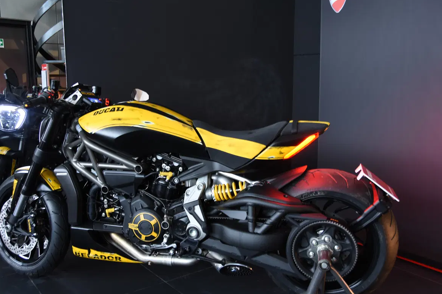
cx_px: 218
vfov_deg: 38.9
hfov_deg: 55.8
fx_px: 417
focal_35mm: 34
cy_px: 149
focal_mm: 22
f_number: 3.8
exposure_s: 1/2
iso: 200
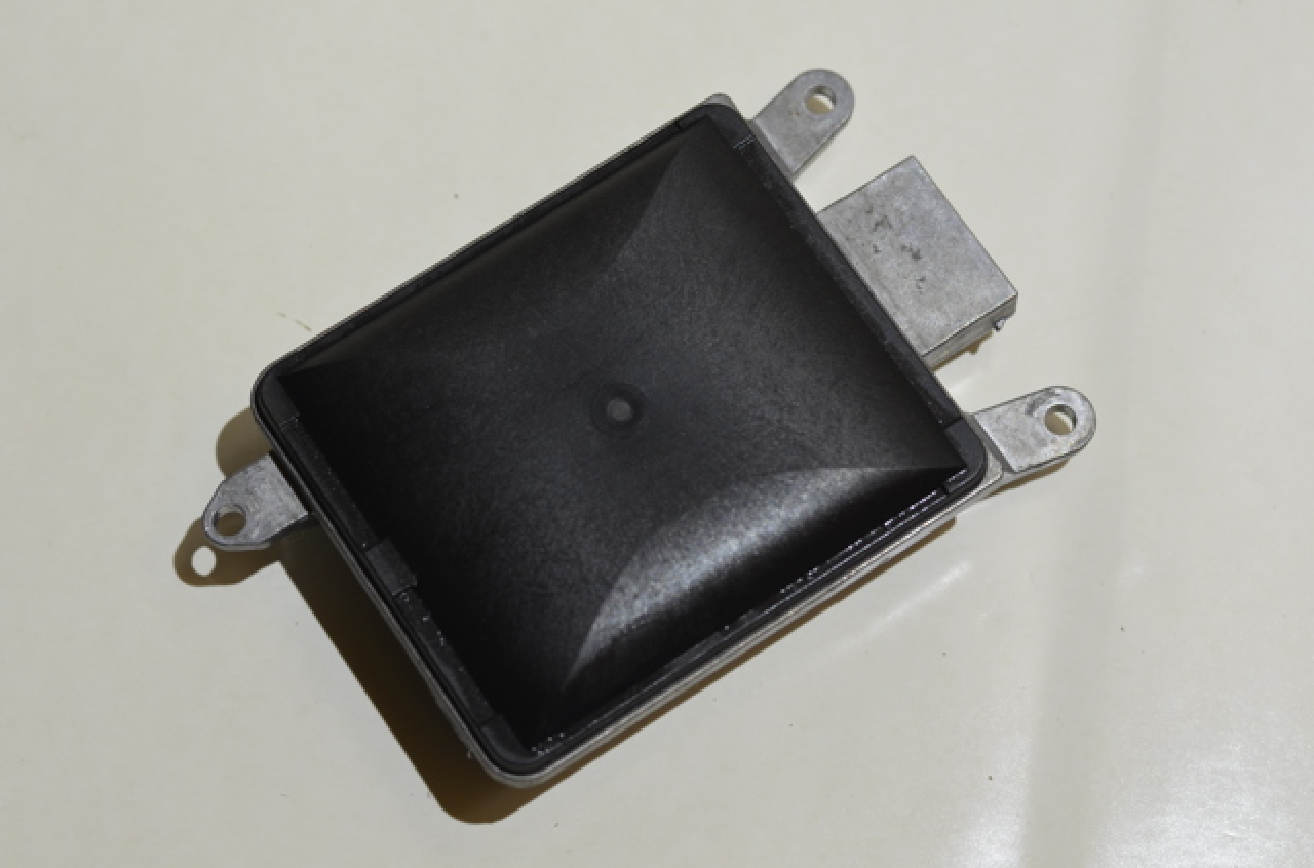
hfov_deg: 27.1
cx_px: 657
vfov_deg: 18.1
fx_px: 2730
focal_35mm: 75
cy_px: 434
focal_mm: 50
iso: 500
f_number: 4
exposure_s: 1/60
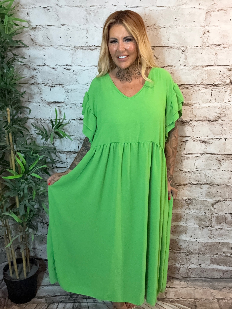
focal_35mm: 30
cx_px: 116
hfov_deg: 46.8
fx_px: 268
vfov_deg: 60.0
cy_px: 154
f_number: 1.9
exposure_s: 1/33
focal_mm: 2.69
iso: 200
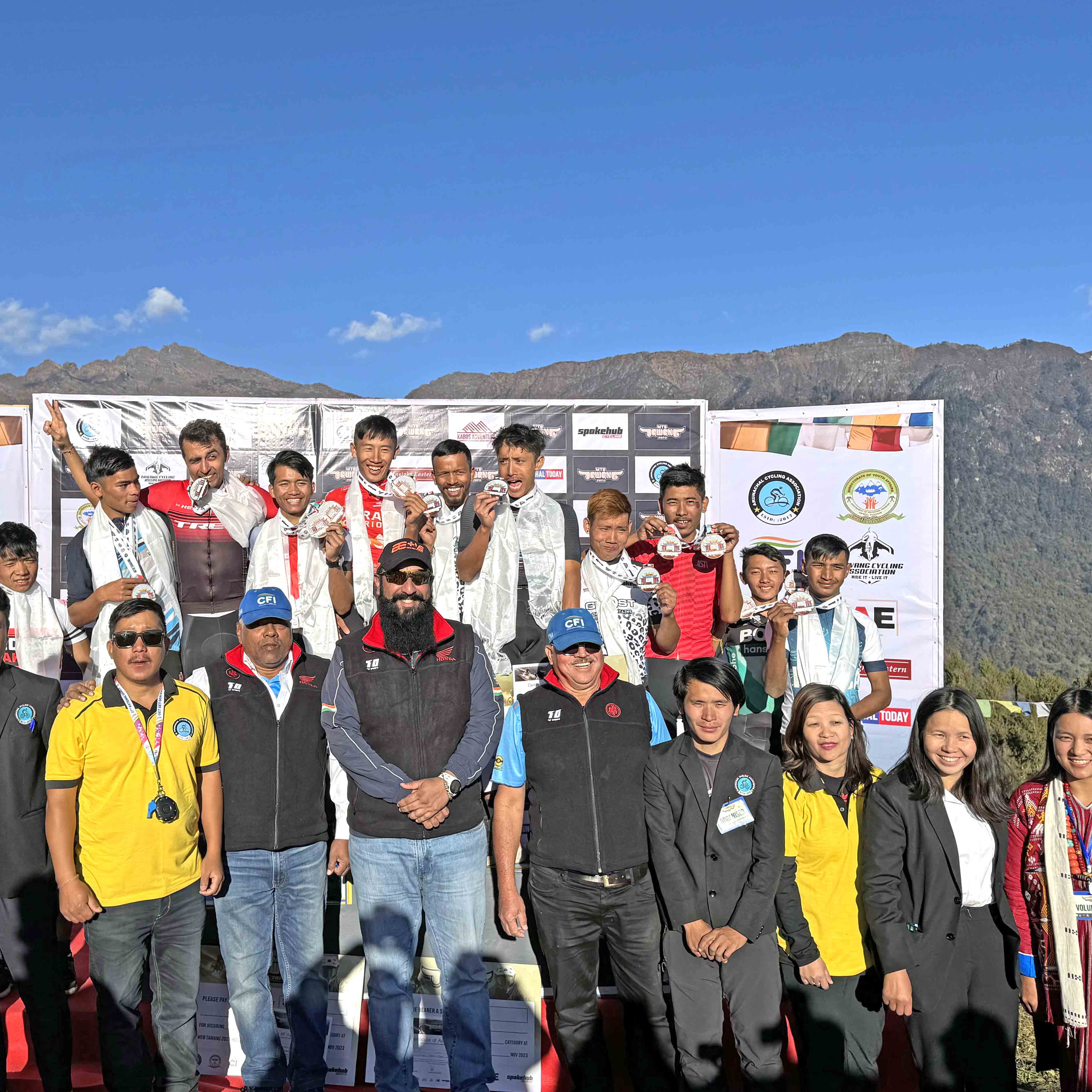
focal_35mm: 32
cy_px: 522
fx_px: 1142
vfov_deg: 51.1
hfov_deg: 50.7
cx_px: 424
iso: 80
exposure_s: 1/7937
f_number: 1.78
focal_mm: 6.86
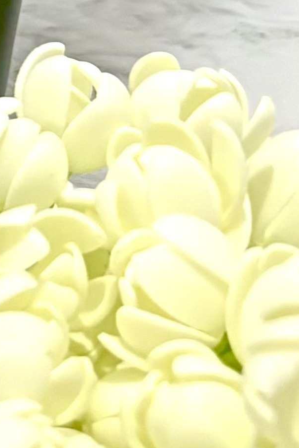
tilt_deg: -22.0
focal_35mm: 170
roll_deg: +1.7
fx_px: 2118
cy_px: -408
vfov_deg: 11.1
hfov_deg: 7.3
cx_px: -529
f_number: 1.6
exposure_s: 1/33
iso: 400
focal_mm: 5.96
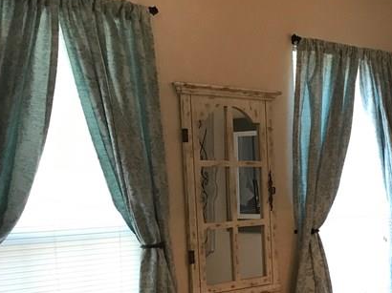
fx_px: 792
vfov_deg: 20.7
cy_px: 249
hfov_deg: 25.1
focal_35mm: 70
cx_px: 467
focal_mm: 3.99
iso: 32
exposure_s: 1/30
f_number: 1.8
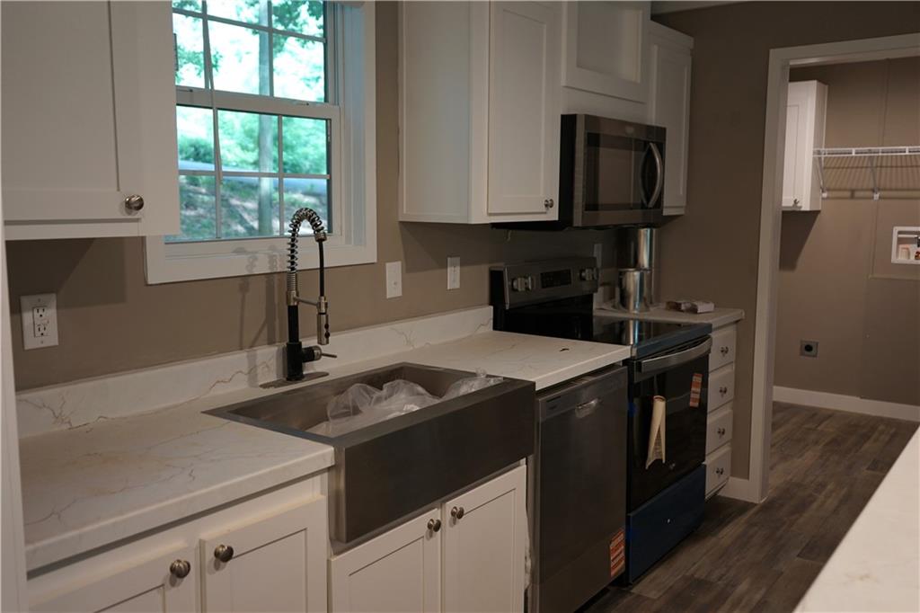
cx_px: 460
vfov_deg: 42.3
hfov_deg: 60.3
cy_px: 306
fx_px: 792
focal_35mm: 31
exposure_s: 1/50
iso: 400
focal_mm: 31
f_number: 4
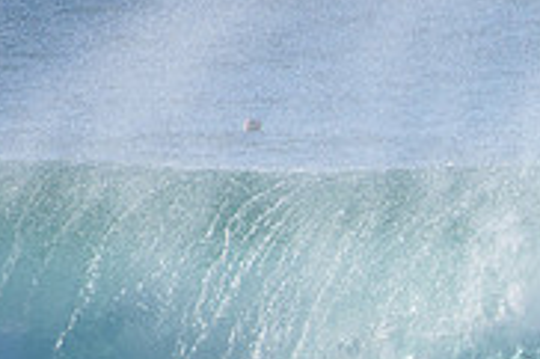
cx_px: 840
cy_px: 426
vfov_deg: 0.6
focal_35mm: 2393
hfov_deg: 0.9
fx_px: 35862
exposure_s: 1/2000
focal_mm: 500
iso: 400
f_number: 5.6
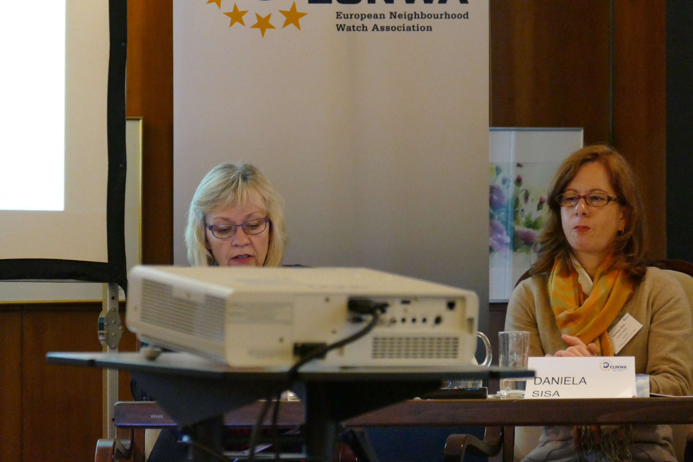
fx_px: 3850
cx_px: 346
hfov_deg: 10.3
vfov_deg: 6.9
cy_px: 231
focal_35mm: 200
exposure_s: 1/100
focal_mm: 73
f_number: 4
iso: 3200
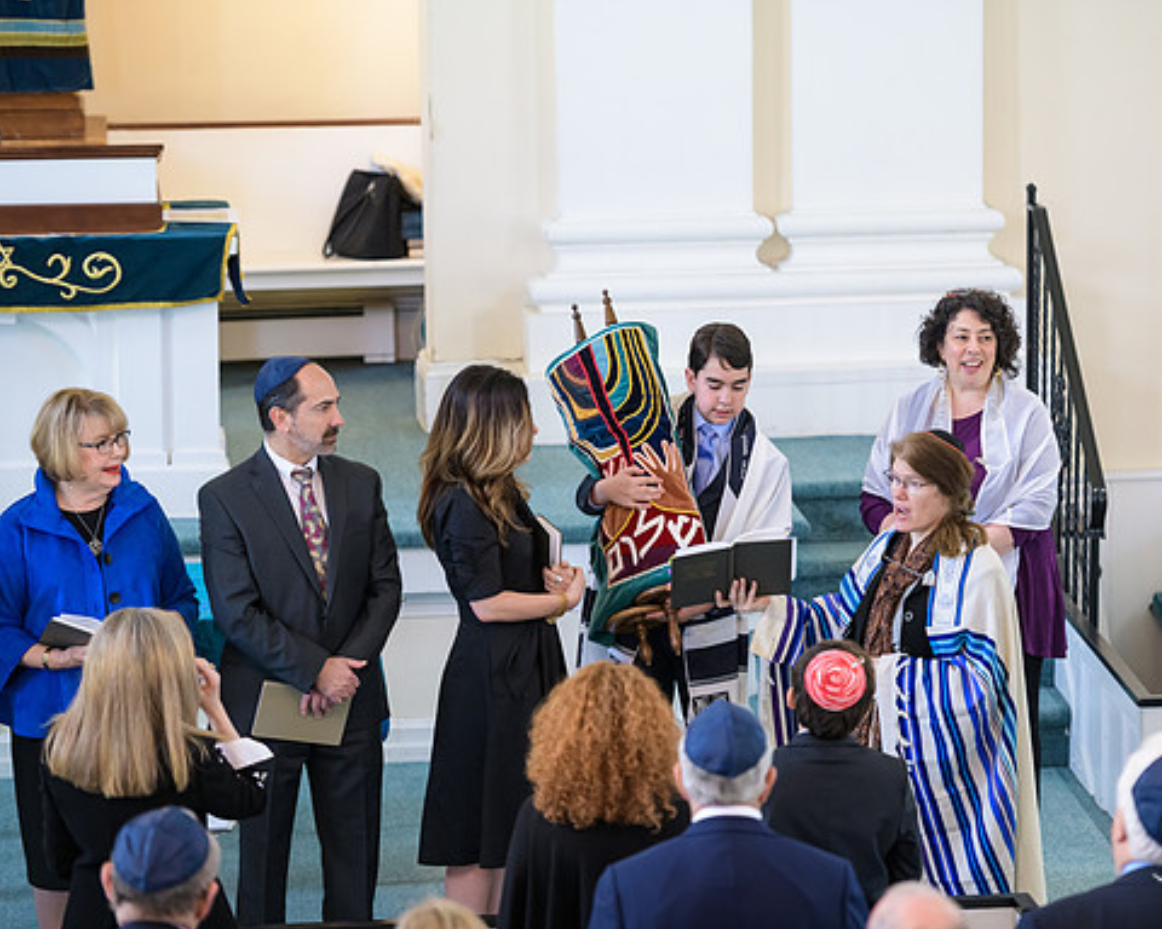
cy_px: 466
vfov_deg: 10.1
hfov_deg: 12.6
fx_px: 5262
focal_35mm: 153
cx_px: 683
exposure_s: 1/125
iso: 1250
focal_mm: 135
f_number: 3.2
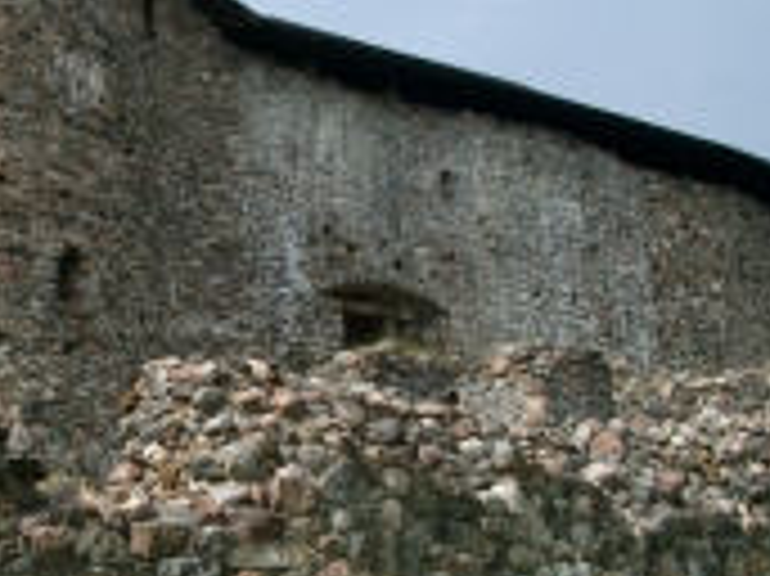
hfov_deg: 23.5
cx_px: 167
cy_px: 310
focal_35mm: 82
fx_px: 1823
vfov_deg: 18.0
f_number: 4.3
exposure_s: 1/500
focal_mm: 5.8
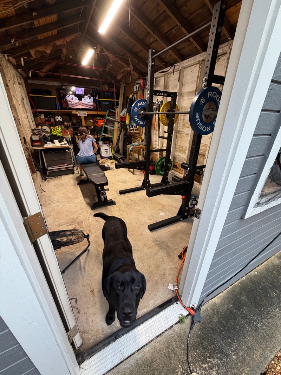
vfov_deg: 102.1
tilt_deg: -25.0
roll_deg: -1.8
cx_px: 140
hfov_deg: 85.7
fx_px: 152
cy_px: 188
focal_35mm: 14
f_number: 2.2
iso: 200
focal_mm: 2.22
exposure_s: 1/120
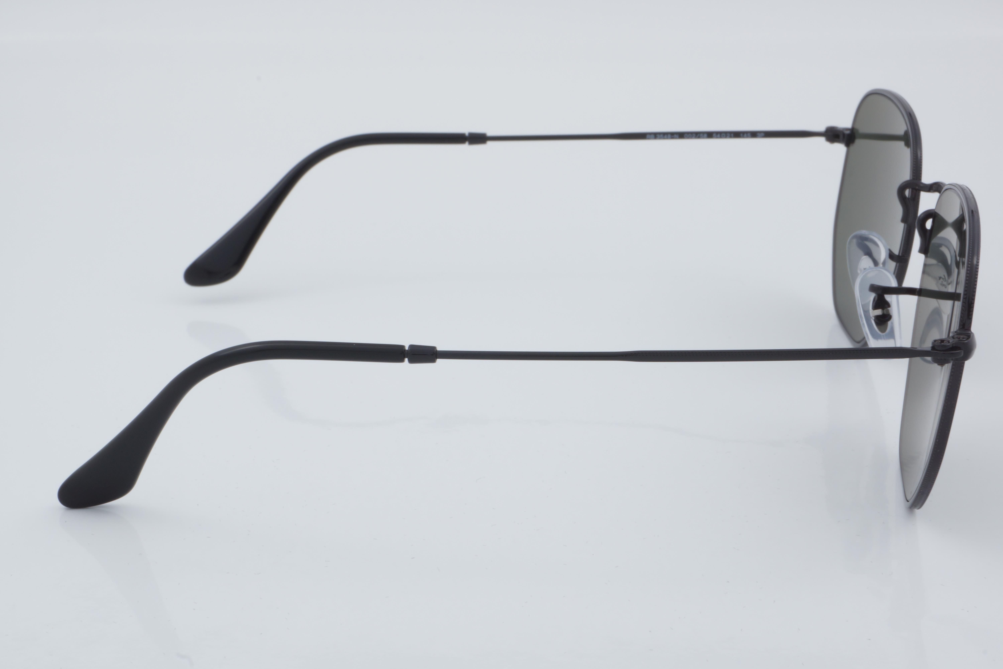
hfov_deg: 27.0
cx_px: 502
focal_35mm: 75
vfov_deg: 18.2
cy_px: 334
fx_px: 2089
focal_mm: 50
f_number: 32
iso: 100
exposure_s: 1/4
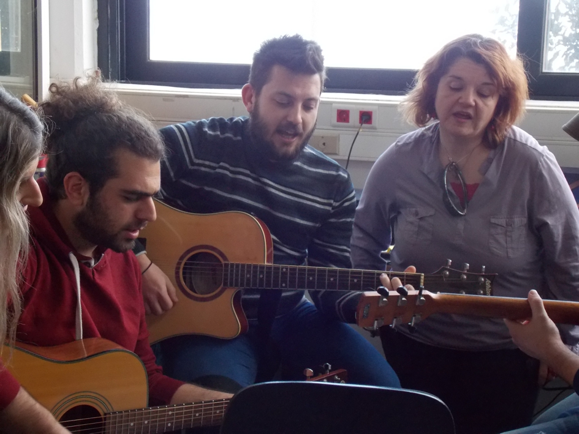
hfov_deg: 27.8
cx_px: 290
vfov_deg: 21.0
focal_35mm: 70
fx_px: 1171
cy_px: 217
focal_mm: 12.5
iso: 500
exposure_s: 1/125
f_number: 4.2
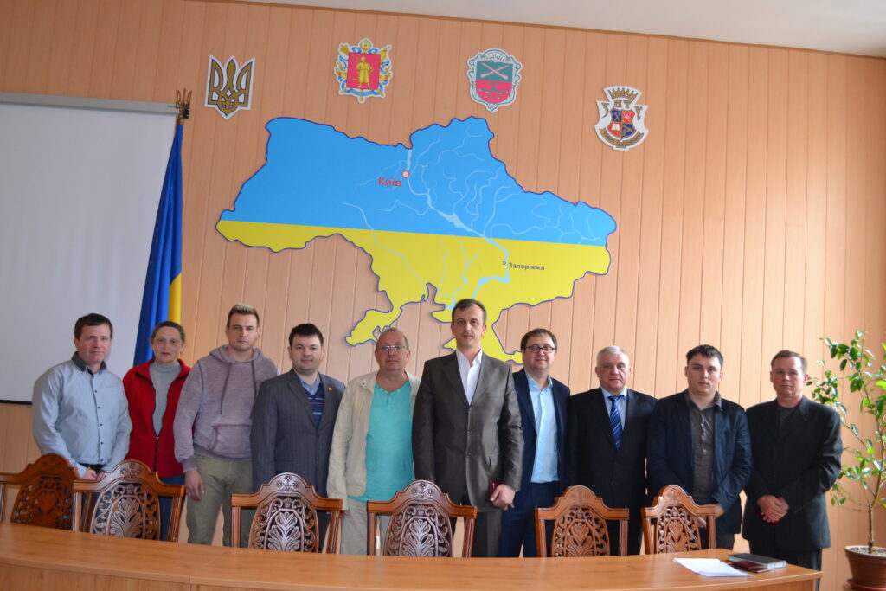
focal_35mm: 33
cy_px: 296
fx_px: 812
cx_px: 443
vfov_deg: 40.0
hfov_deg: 57.2
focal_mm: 22
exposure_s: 1/60
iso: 1100
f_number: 4
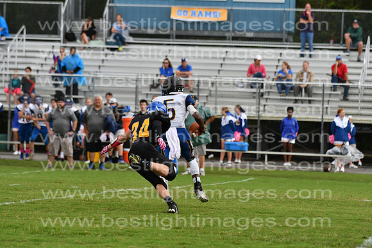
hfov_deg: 9.8
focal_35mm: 210
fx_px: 2170
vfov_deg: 6.5
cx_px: 186
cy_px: 124
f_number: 3.5
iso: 800
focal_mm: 140
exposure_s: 1/4000
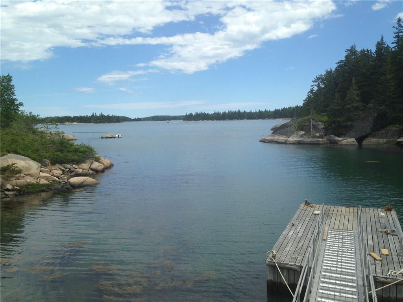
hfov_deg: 55.4
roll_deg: +2.0
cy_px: 151
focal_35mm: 33
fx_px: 384
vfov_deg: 42.9
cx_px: 202
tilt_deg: -5.7
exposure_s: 1/2008
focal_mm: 4.12
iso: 50
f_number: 2.4
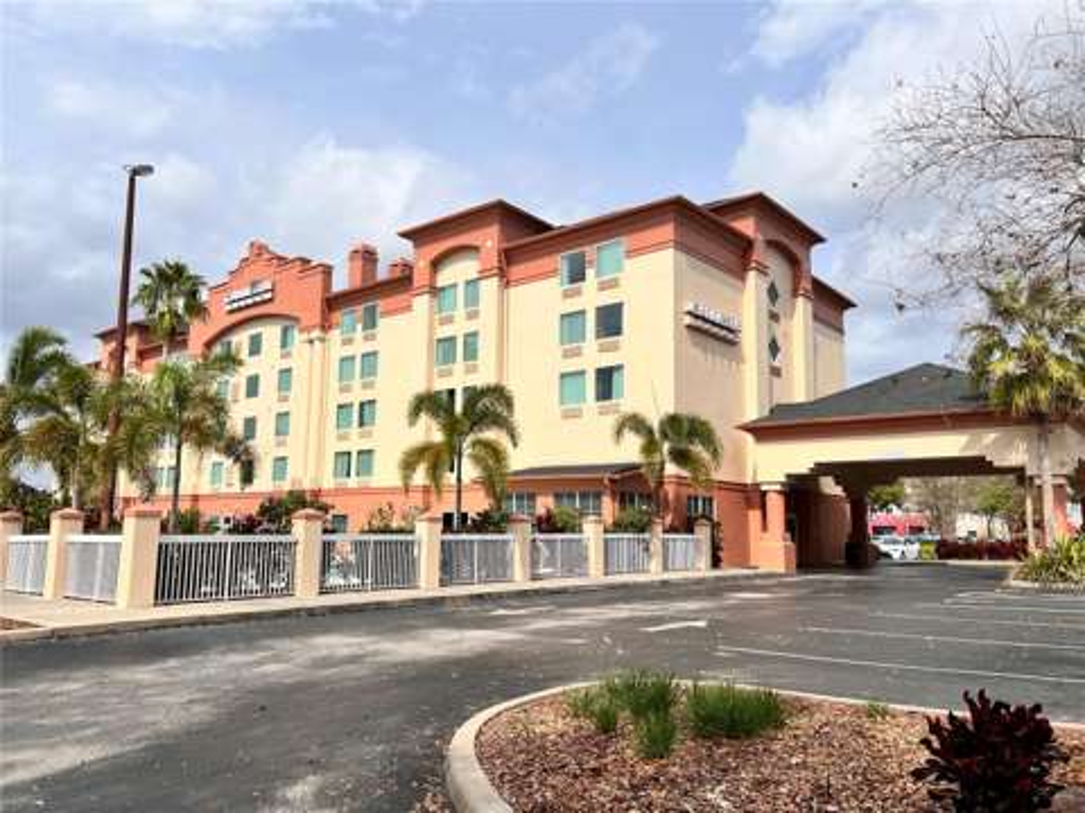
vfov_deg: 53.1
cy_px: 406
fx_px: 815
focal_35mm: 26
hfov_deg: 67.3
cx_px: 542
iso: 50
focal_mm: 5.7
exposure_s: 1/8000
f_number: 1.5
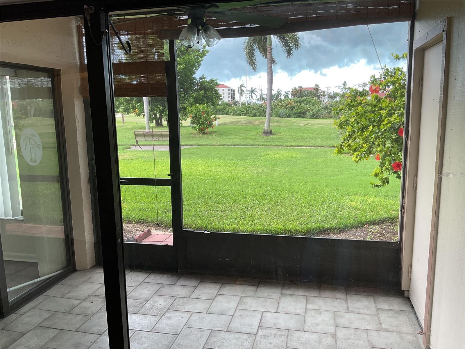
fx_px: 390
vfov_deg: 48.2
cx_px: 232
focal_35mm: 29
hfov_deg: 61.7
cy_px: 174
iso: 20
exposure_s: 1/120
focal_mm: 3
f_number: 1.8
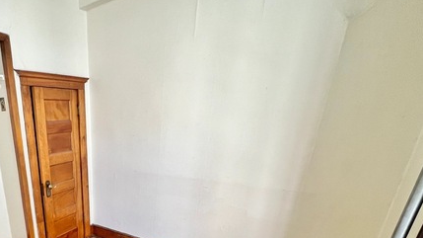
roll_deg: +1.8
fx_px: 247
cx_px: 99
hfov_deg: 74.6
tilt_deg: -22.6
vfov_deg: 45.2
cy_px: 226
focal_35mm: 22
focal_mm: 1.57
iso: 125
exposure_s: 1/99
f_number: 1.8
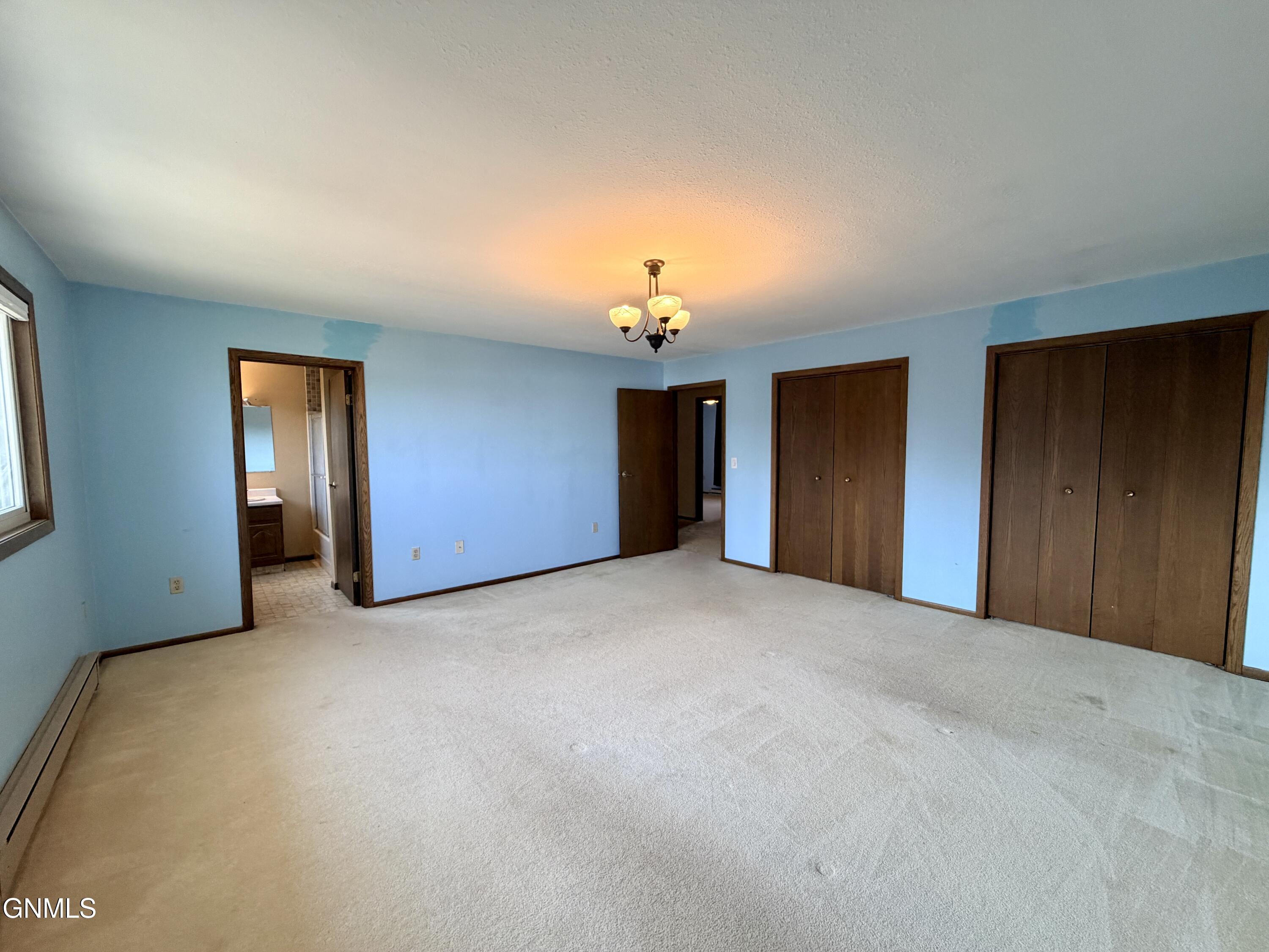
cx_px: 634
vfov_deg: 85.7
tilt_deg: -3.1
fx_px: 513
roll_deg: +0.8
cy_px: 476
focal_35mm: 14
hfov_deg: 102.1
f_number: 2.2
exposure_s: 1/120
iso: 250
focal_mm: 2.22
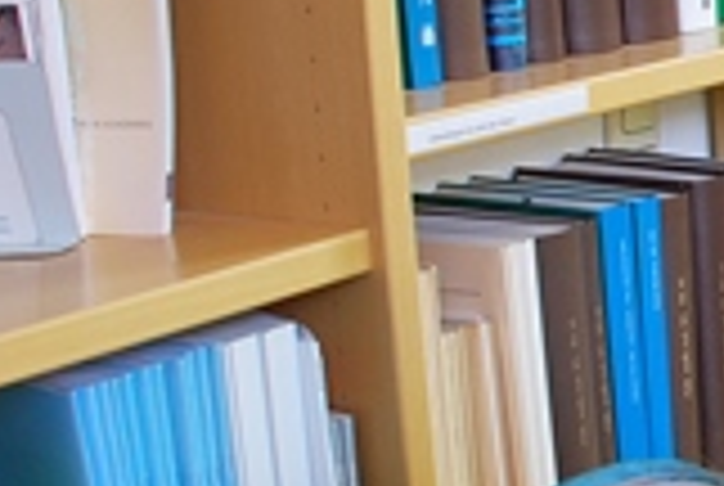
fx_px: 2156
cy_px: 171
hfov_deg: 17.5
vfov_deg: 12.8
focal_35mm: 107
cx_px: 1030
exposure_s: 1/30
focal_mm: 18
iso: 250
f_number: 3.5
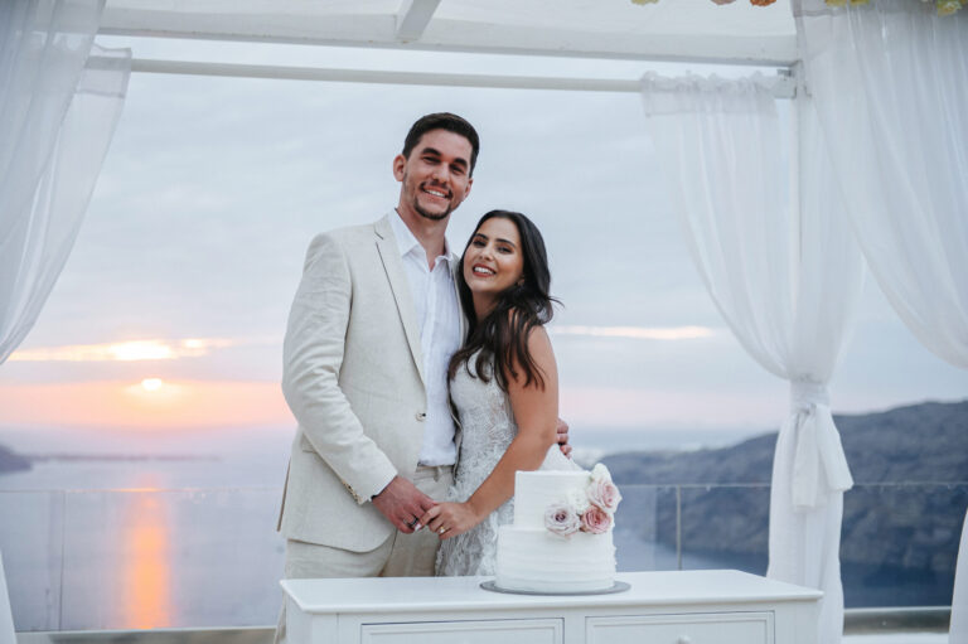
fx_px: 1478
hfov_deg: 36.3
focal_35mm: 55
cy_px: 322
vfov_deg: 24.6
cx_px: 484
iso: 640
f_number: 2.8
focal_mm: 55
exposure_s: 1/250
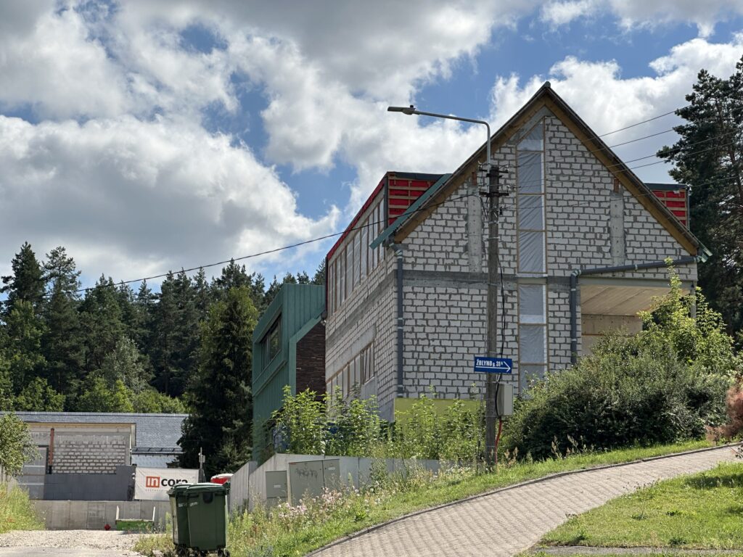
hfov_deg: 25.3
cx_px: 372
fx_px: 1653
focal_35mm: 77
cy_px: 278
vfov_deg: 19.1
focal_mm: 9
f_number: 2.8
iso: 32
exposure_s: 1/1531
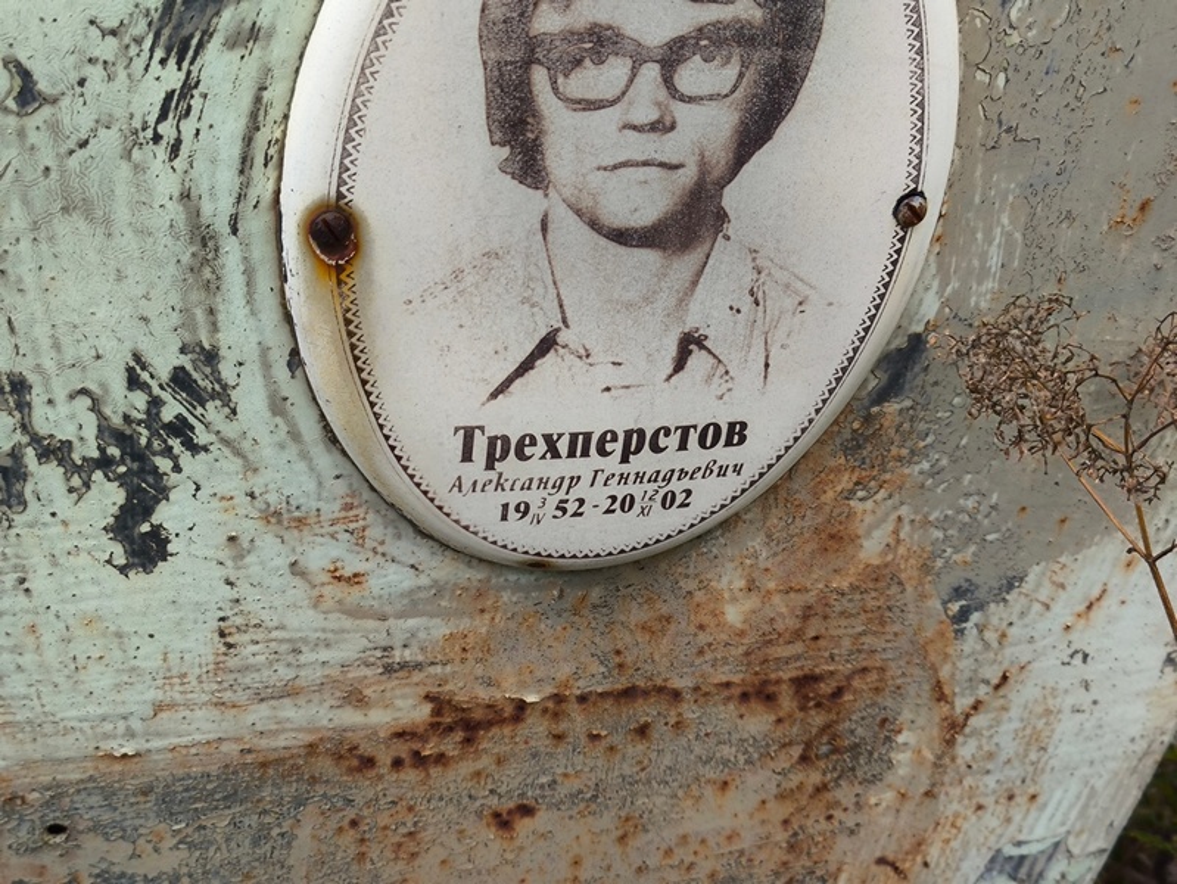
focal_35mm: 50
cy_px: 442
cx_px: 588
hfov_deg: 38.2
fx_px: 1701
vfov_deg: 29.1
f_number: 1.7
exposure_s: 1/156
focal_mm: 4.71
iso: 50
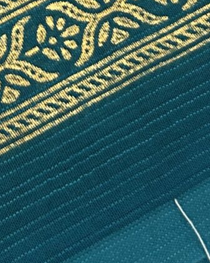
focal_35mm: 154
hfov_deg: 9.5
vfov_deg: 11.4
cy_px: -248
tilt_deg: -65.1
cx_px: -189
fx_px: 1198
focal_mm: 5.7
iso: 125
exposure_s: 1/100
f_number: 1.5
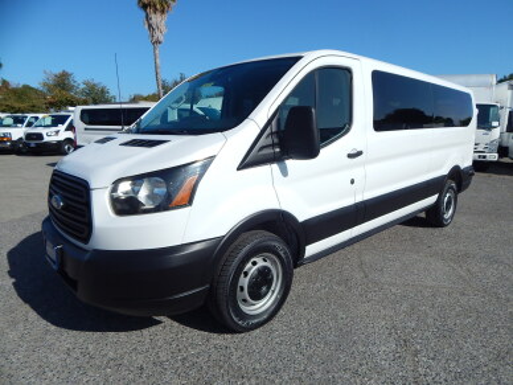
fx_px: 326
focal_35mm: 22
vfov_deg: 61.1
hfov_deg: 76.4
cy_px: 192
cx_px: 256
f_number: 6
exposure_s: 1/1500
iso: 125
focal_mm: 4
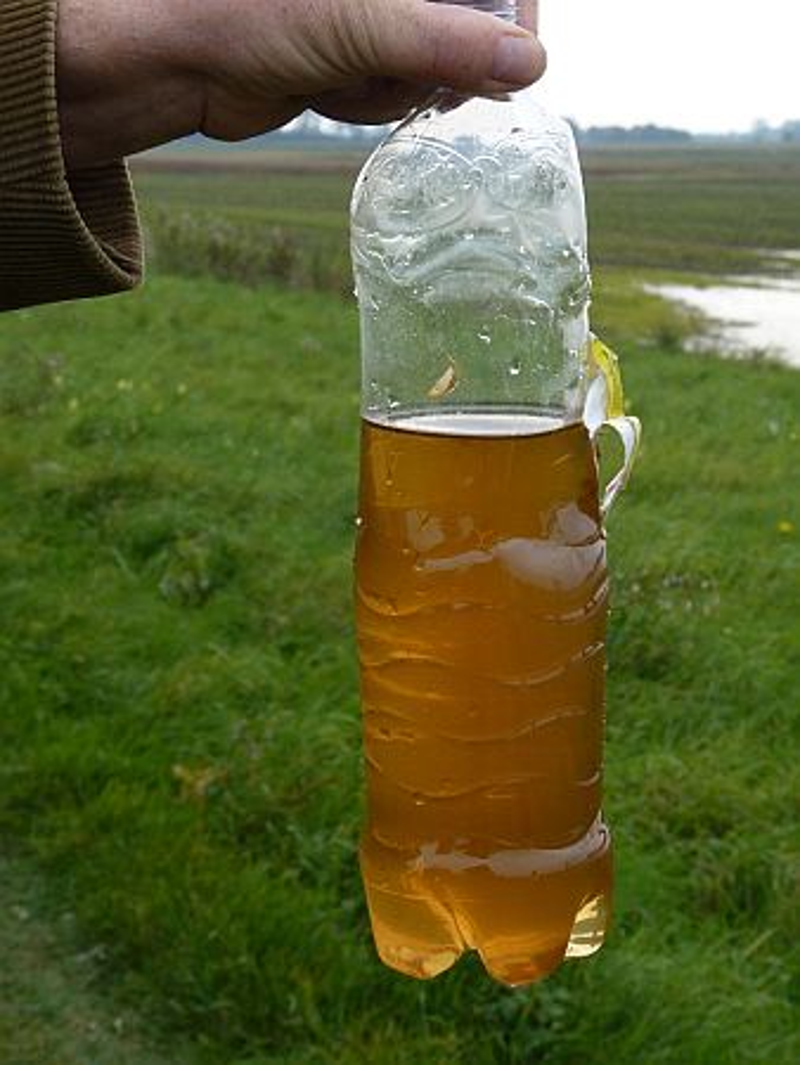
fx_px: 2801
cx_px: 400
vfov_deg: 21.5
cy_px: 532
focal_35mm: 91
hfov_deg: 16.3
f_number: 4.5
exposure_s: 1/250
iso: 80
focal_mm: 16.1
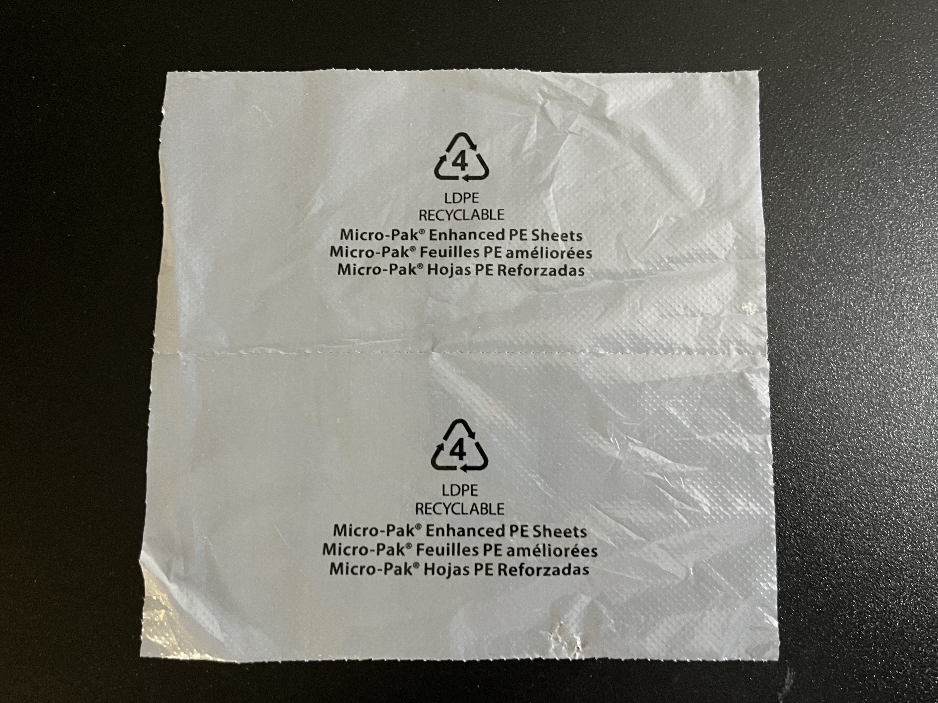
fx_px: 705
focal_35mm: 26
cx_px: 469
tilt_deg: -84.2
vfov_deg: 53.1
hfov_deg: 67.3
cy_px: 352
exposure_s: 1/30
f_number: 1.6
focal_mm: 5.1
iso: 500
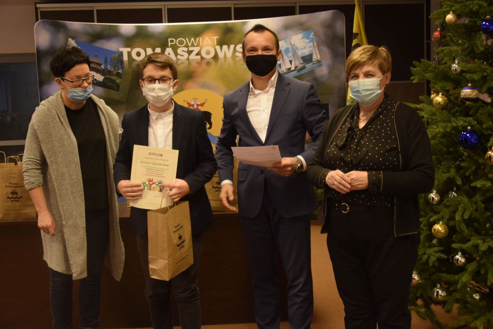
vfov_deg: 28.1
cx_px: 246
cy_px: 164
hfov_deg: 41.1
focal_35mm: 48
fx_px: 658
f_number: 4.2
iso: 1100
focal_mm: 32
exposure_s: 1/60
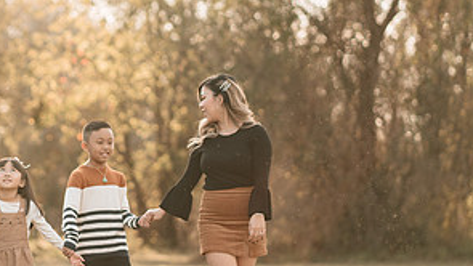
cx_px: 82
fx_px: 2446
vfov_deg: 6.2
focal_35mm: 195
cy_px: 113
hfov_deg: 11.0
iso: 125
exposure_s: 1/640
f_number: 2
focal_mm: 85
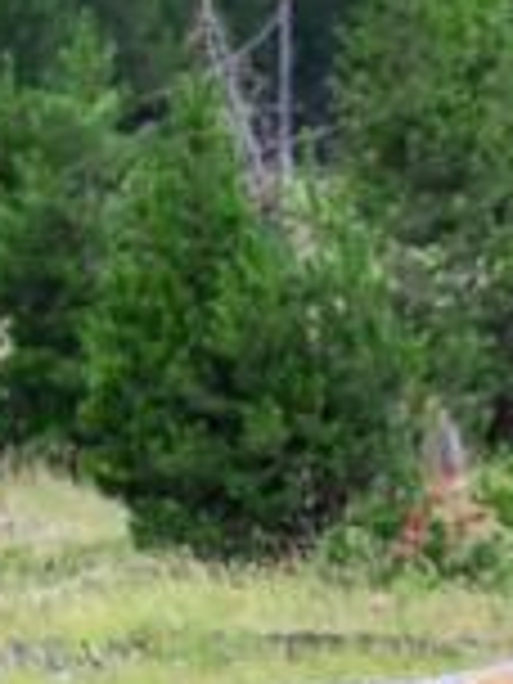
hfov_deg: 1.2
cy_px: 790
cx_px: -207
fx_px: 23889
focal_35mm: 1209
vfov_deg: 1.6
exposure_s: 1/125
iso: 200
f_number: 5.6
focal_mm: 200
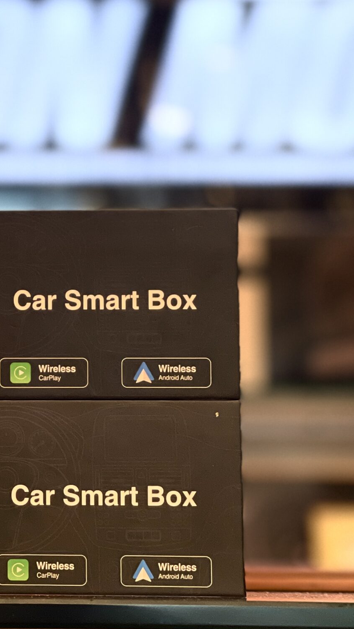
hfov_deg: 10.1
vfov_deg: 18.0
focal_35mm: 119
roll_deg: -0.3
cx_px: -27
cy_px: 242
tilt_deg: +10.3
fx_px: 1985
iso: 200
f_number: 2.2
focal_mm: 7.5
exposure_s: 1/100
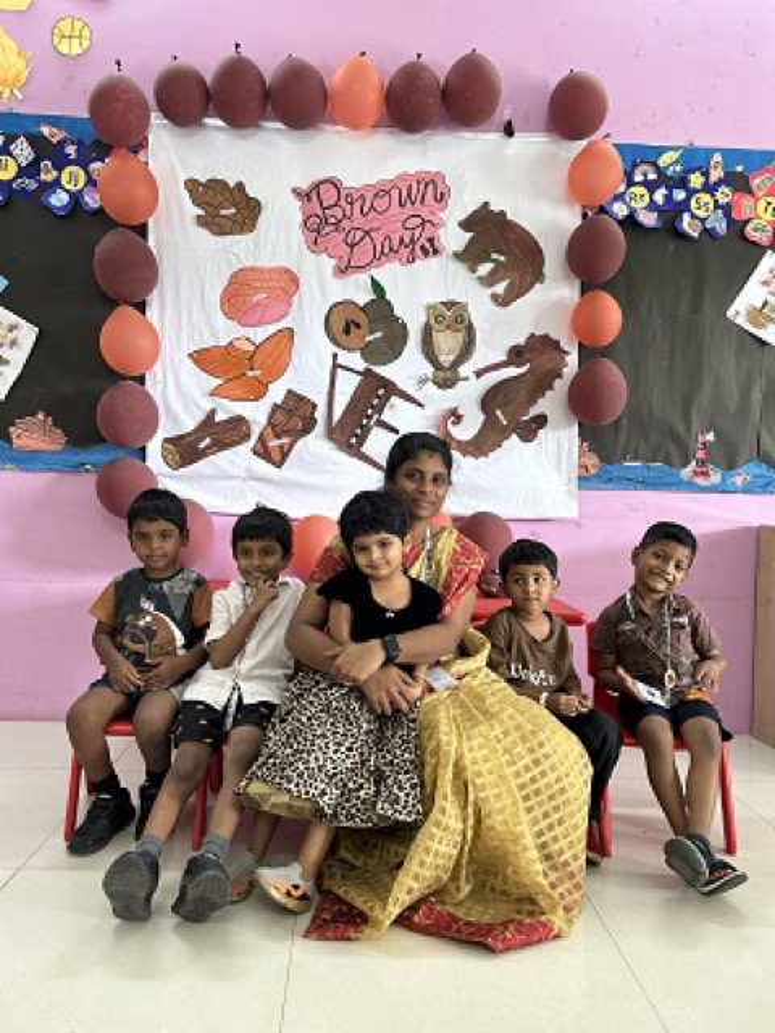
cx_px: 388
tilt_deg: -1.5
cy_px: 516
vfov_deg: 67.3
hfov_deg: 53.1
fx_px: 776
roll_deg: -1.5
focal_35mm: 26
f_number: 1.5
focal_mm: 5.7
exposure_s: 1/50
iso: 100
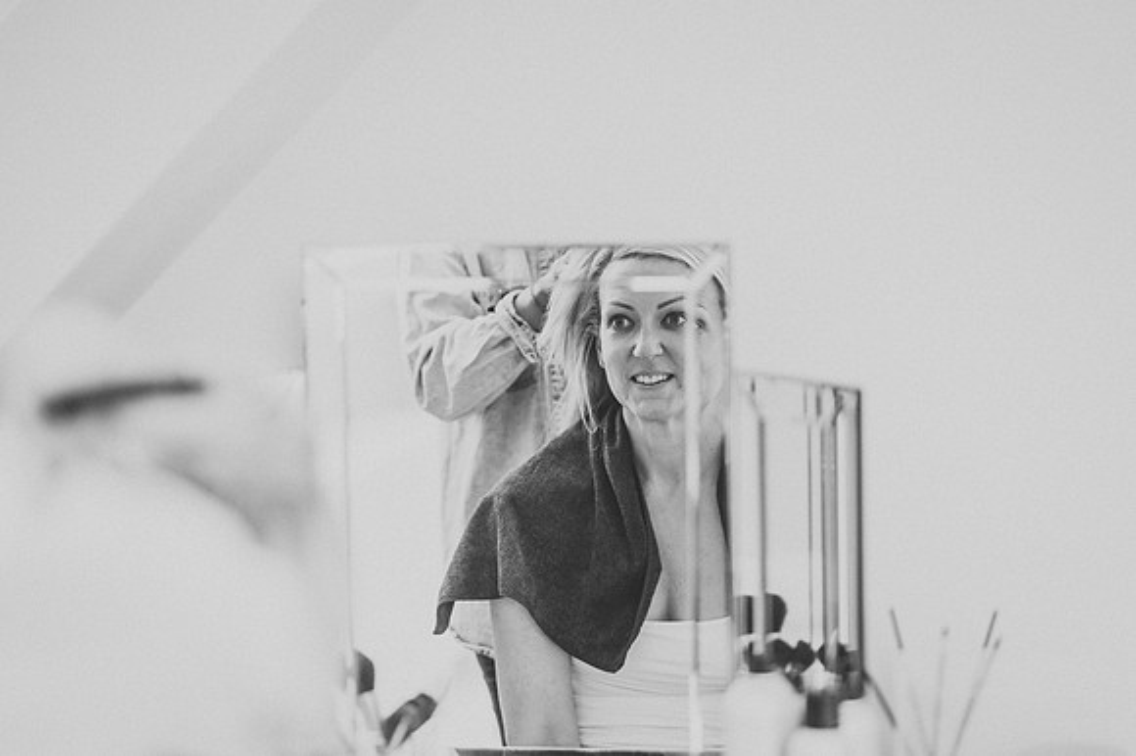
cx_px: 568
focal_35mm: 85
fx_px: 2681
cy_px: 378
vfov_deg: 16.1
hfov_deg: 23.9
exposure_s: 1/4000
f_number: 1.8
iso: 2200
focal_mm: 85
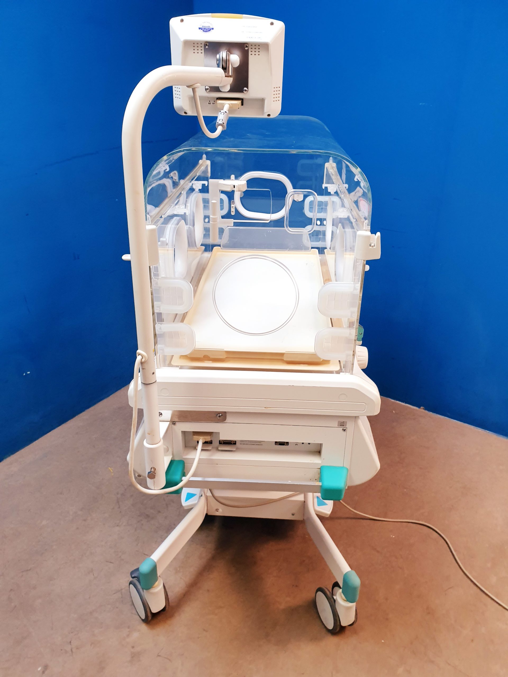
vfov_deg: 67.3
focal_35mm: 26
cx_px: 254
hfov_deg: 53.1
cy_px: 338
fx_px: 509
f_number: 2.4
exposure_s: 1/50
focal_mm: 4.3
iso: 160
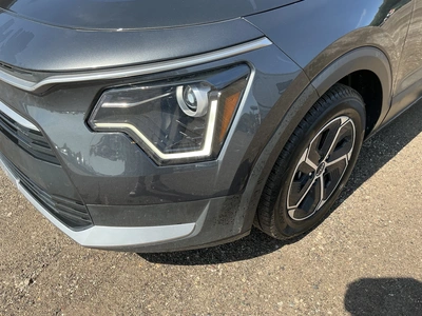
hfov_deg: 63.4
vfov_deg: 49.7
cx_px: 211
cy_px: 158
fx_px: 341
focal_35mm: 28
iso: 25
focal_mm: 3
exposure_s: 1/574
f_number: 1.8
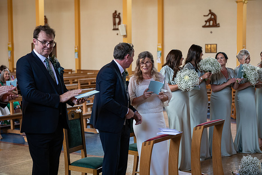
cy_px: 88
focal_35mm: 70
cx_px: 131
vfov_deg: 19.5
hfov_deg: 28.8
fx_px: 510
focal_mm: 70
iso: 640
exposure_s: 1/160
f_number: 3.5
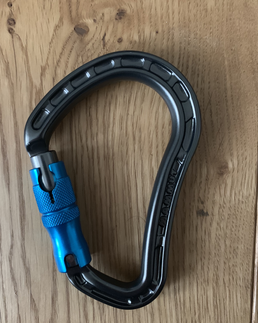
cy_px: 154
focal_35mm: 32
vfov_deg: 55.6
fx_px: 305
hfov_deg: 45.7
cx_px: 114
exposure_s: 1/30
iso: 640
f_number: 1.8
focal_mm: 4.25
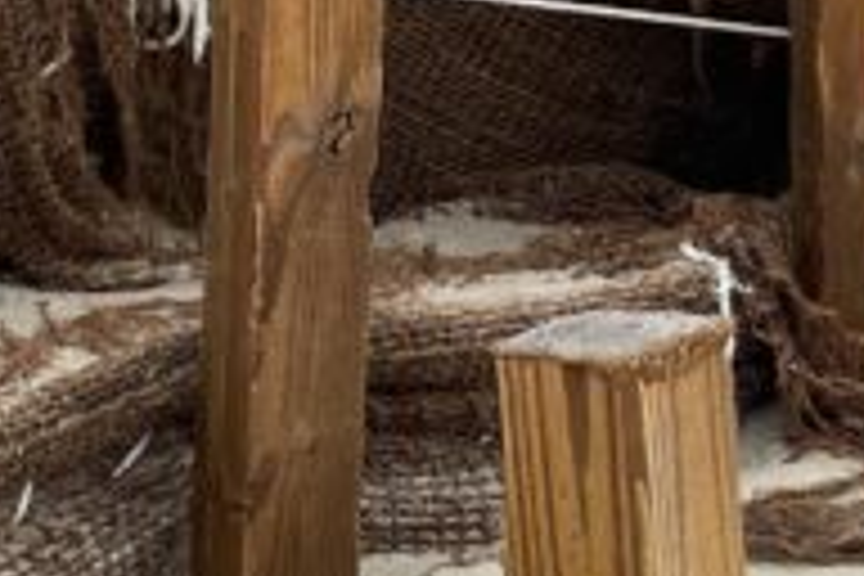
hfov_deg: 14.0
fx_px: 3456
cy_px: -400
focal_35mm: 144
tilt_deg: -1.7
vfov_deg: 9.2
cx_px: 860
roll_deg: +2.1
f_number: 1.6
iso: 32
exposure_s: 1/924
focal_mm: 4.2
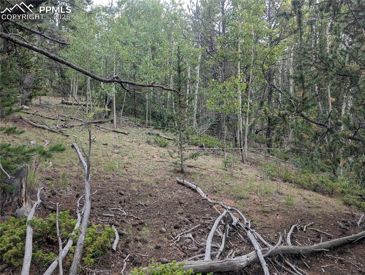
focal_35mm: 24
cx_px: 182
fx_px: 253
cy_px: 138
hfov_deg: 71.5
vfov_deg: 56.9
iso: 21
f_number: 1.68
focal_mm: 6.9
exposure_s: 1/166
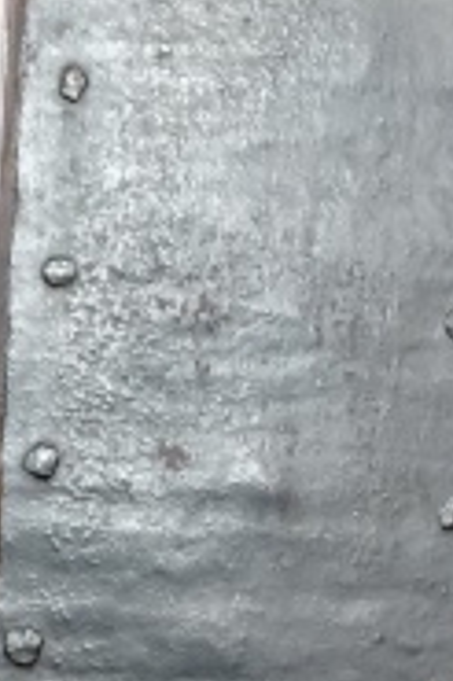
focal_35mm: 273
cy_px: 1171
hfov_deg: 4.9
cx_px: 1086
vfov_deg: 7.4
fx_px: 5162
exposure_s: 1/160
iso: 2000
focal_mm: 28
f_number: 3.5
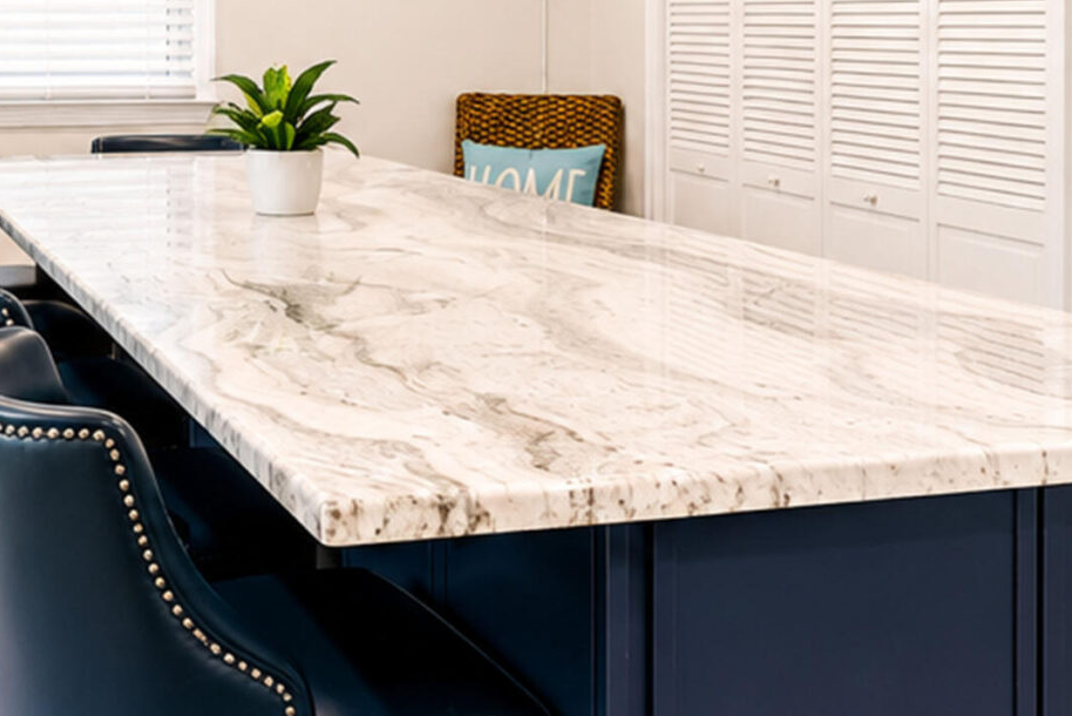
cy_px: 55
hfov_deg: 43.6
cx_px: 175
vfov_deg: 30.3
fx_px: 1251
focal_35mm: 42
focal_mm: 10
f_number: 7.1
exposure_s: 1/60
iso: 2000
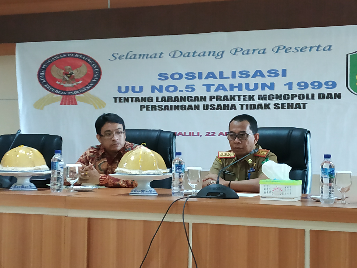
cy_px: 142
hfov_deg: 61.5
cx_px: 198
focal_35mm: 29
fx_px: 299
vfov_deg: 48.2
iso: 640
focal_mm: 3.94
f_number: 1.9
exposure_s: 1/20
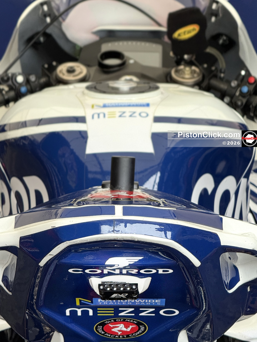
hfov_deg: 12.3
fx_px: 1188
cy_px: 171
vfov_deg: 16.4
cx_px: 128
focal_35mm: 120
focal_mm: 15.7
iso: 250
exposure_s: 1/99
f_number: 2.8
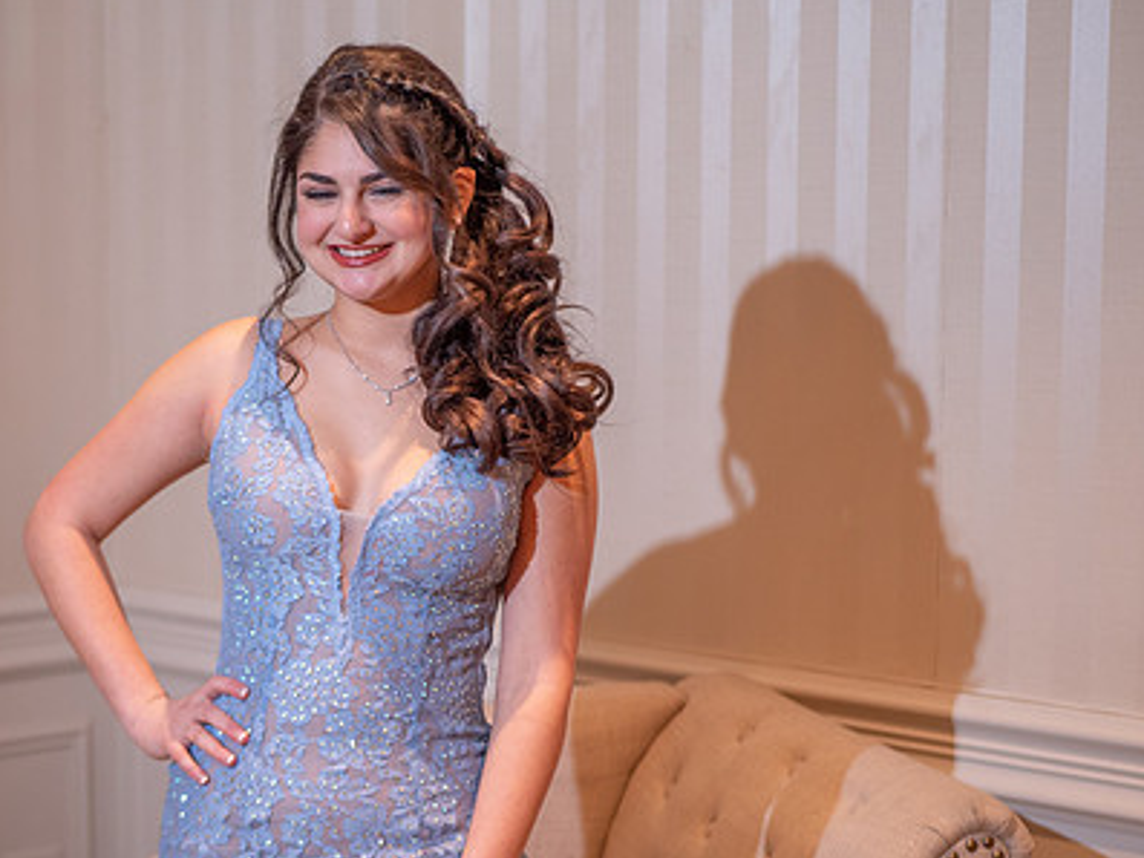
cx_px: 346
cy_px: 566
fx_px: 2413
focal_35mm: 73
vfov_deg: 20.1
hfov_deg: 26.5
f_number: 1.7
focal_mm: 25
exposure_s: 1/80
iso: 500
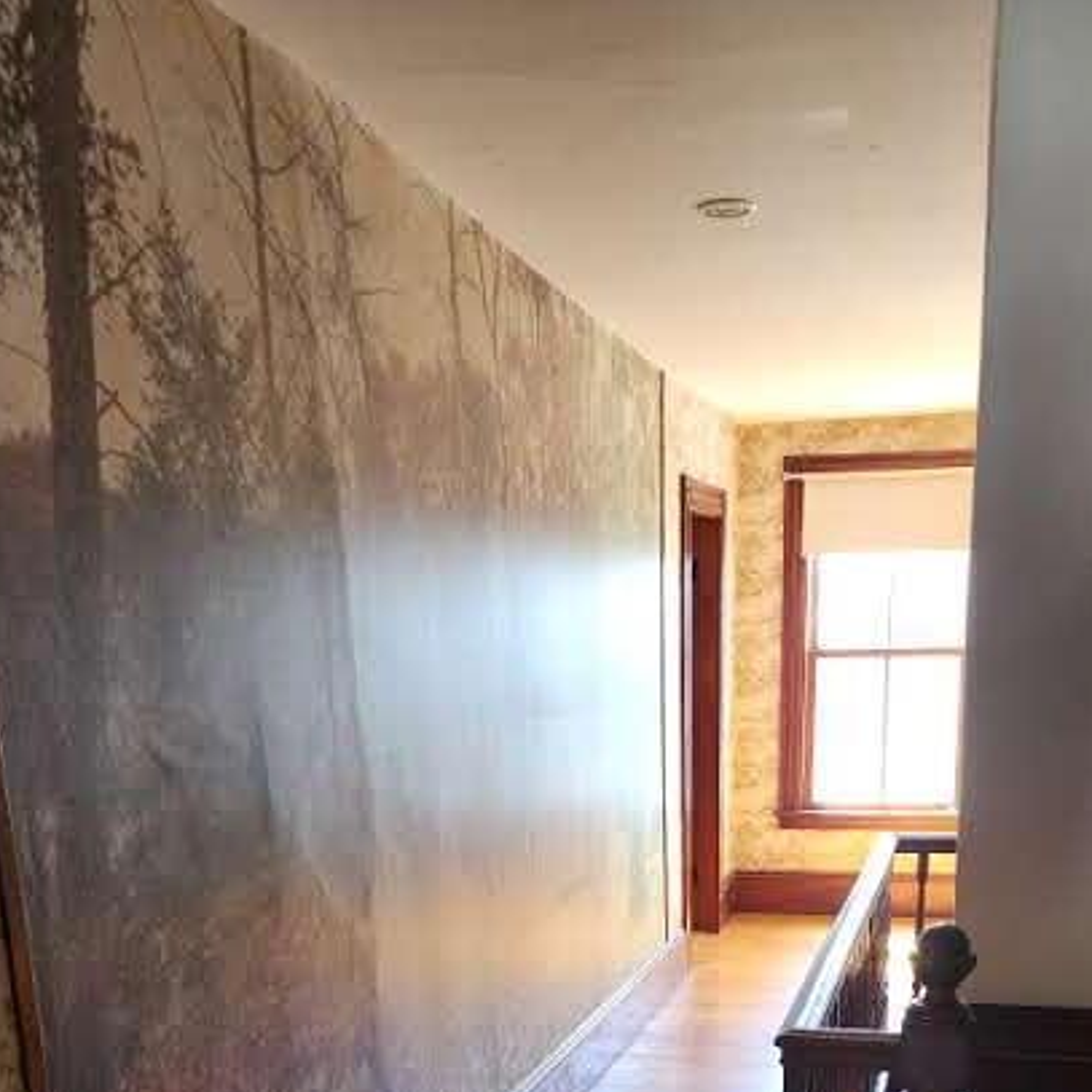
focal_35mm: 40
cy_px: 1046
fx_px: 1428
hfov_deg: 41.7
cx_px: 644
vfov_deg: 38.1
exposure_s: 1/120
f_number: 1.8
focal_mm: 6.4
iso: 400
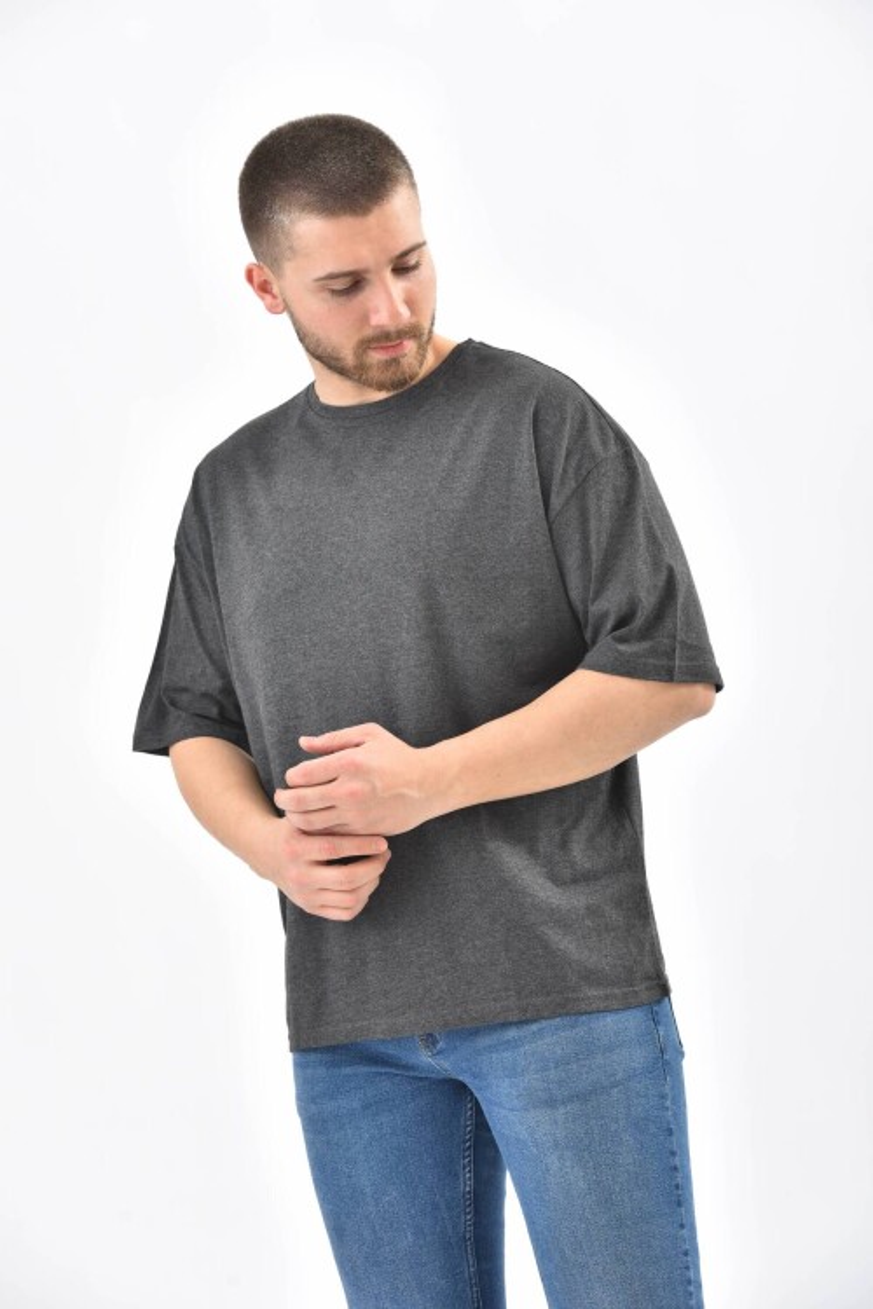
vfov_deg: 17.6
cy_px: 654
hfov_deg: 11.8
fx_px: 4219
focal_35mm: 116
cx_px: 436
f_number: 7.1
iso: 100
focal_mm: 116
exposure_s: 1/160
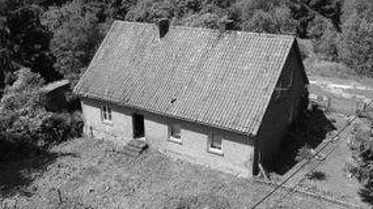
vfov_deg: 32.7
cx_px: 172
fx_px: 356
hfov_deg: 55.3
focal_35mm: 36
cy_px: 128
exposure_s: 1/800
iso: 100
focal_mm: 4.49
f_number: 2.6
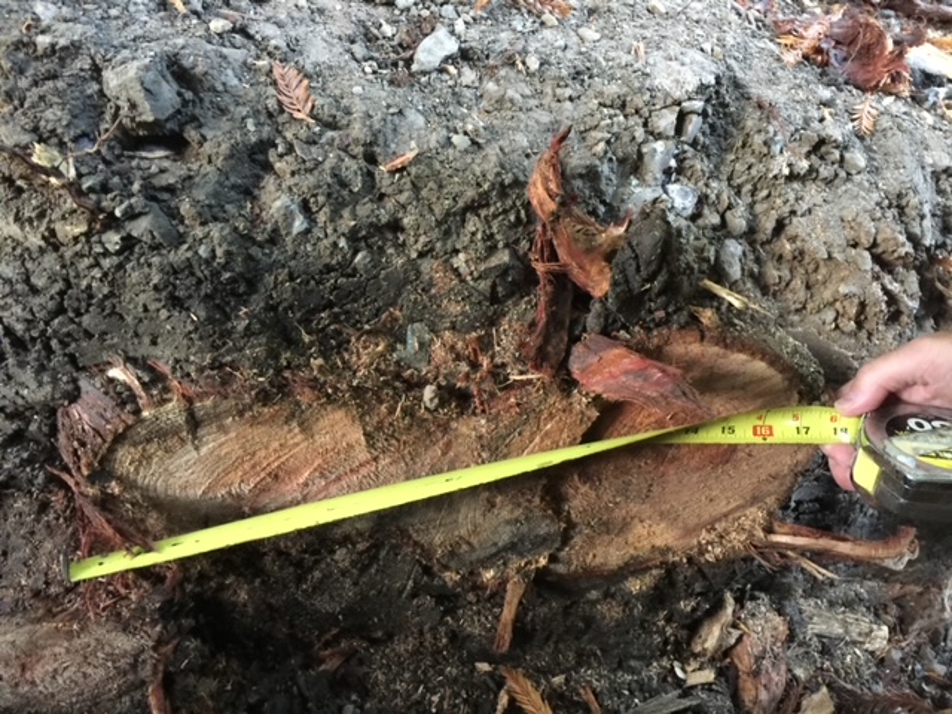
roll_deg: -15.2
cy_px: 357
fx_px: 798
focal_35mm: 29
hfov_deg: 61.7
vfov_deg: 48.2
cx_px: 476
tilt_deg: -38.1
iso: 80
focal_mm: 4.15
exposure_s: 1/4
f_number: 2.2
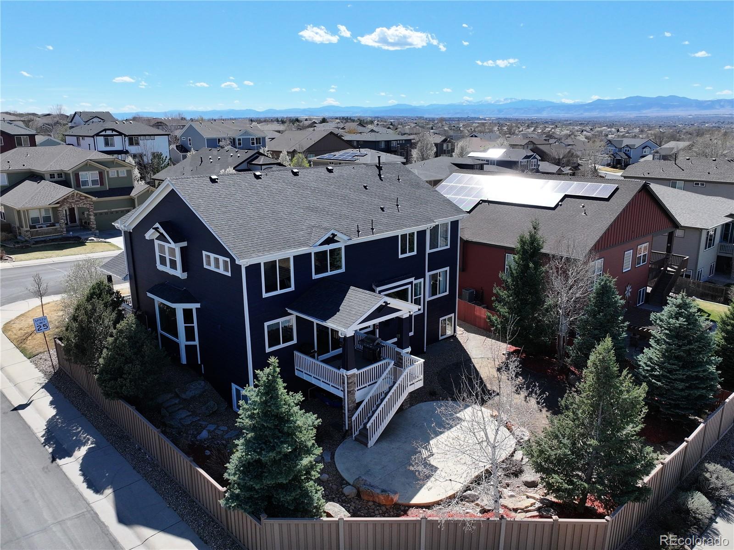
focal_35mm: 24
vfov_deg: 56.8
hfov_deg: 71.6
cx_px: 367
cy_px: 275
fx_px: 509
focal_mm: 12.29
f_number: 2.8
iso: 230
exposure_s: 1/2500
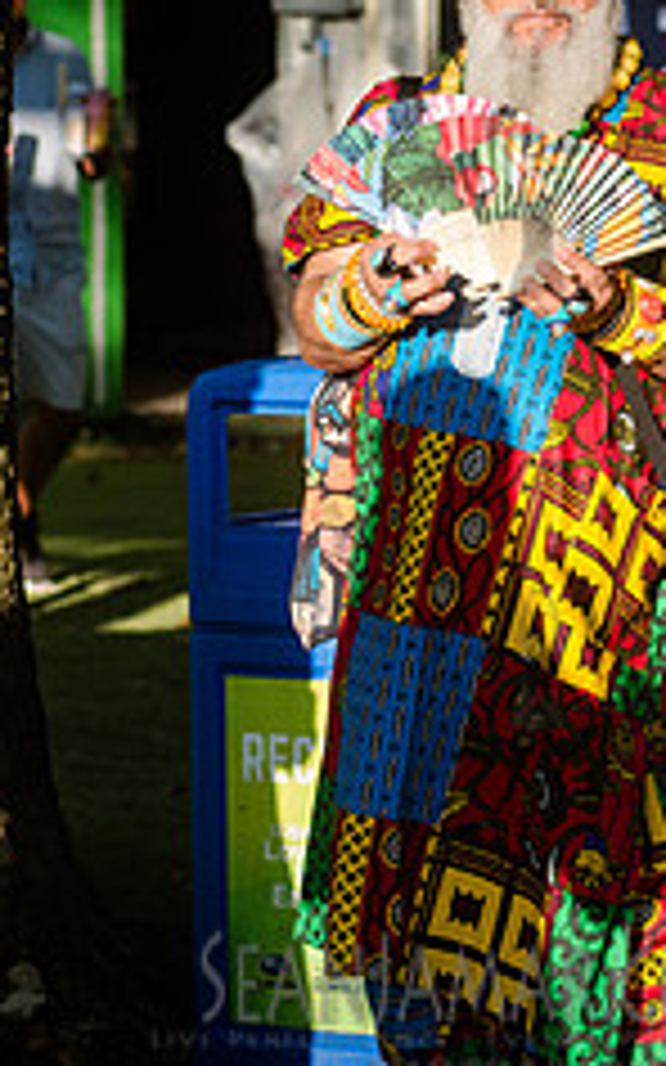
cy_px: 218
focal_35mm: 200
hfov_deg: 6.6
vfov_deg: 10.5
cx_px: 536
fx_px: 5812
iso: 1000
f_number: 4
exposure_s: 1/3200
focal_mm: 80
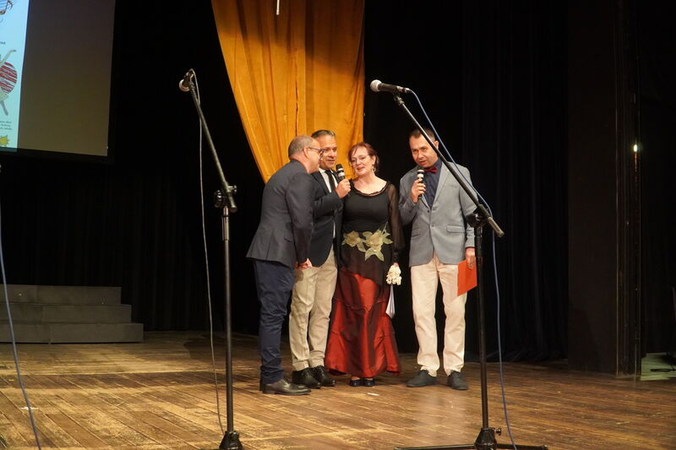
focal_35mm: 38
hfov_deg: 51.3
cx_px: 338
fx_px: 704
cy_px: 225
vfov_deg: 35.5
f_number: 4
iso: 3200
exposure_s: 1/160
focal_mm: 25
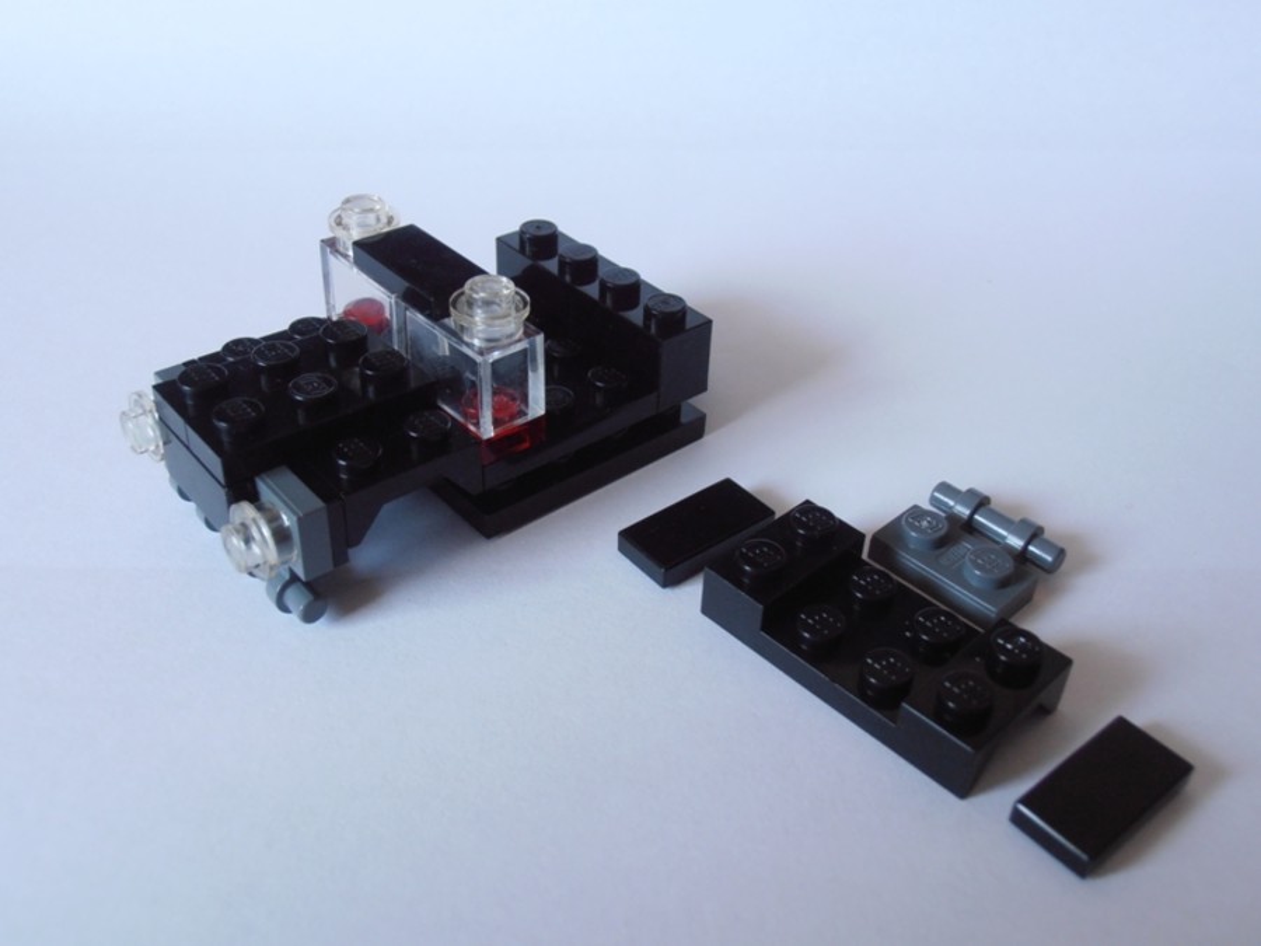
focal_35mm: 37
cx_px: 630
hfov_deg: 50.1
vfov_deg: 38.7
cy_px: 473
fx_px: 1348
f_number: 3.9
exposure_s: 1/25
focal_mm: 6.61
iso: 125
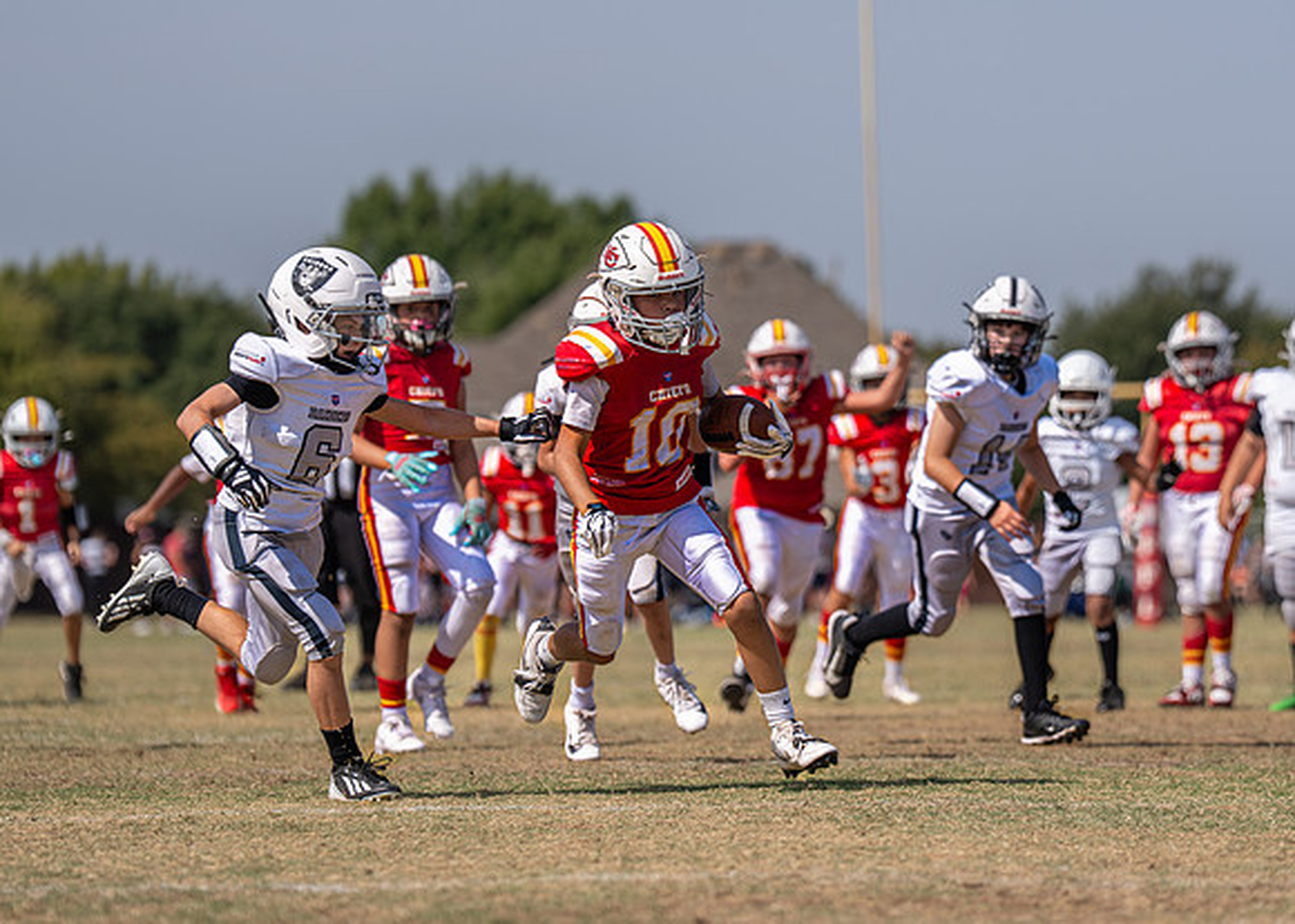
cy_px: 372
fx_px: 8345
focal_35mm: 227
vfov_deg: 6.3
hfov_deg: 8.9
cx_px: 732
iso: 100
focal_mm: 142
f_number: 2.8
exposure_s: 1/3200
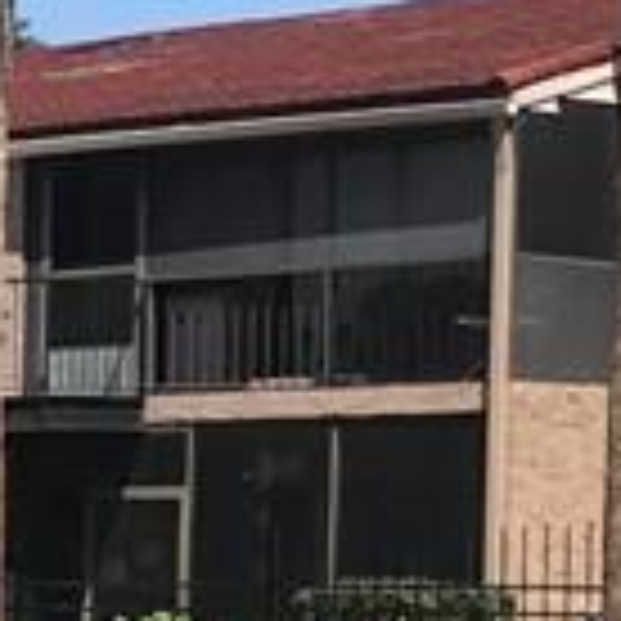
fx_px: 3714
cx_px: -1125
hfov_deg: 8.3
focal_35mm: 183
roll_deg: -0.8
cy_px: 684
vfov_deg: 9.5
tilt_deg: -4.0
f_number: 1.8
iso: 20
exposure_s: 1/2128
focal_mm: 3.99
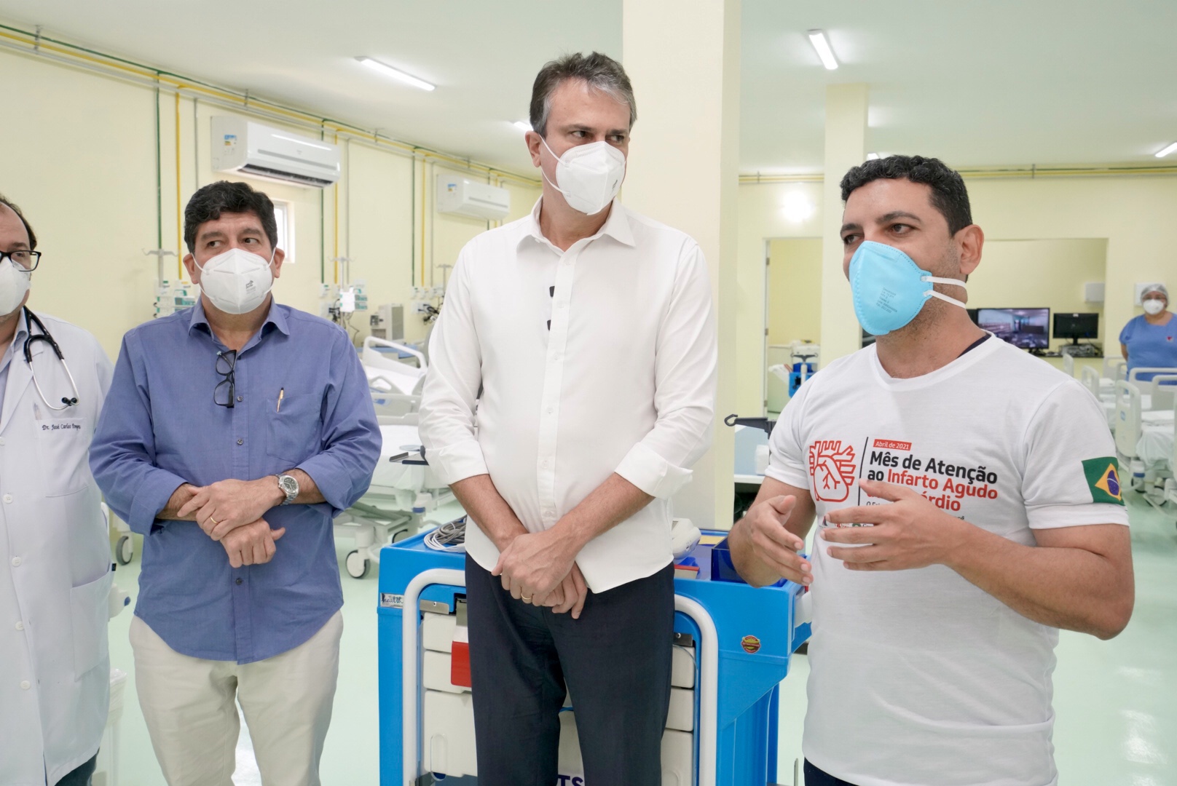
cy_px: 393
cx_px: 588
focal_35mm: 35
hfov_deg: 54.4
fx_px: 1145
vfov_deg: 37.9
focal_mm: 35
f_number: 7.1
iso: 3200
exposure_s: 1/125
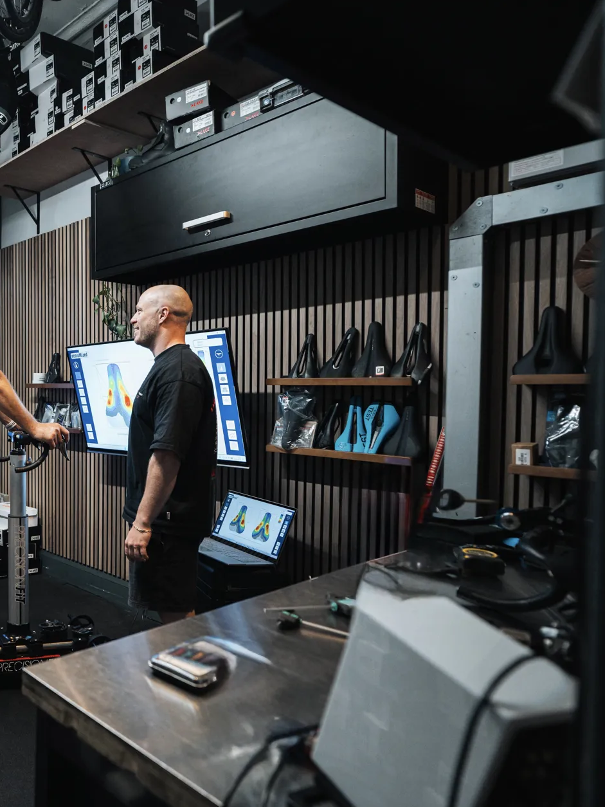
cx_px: -8
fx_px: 583
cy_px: 408
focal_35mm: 25
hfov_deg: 45.7
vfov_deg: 69.4
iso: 2500
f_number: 2.8
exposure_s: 1/200
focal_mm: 17
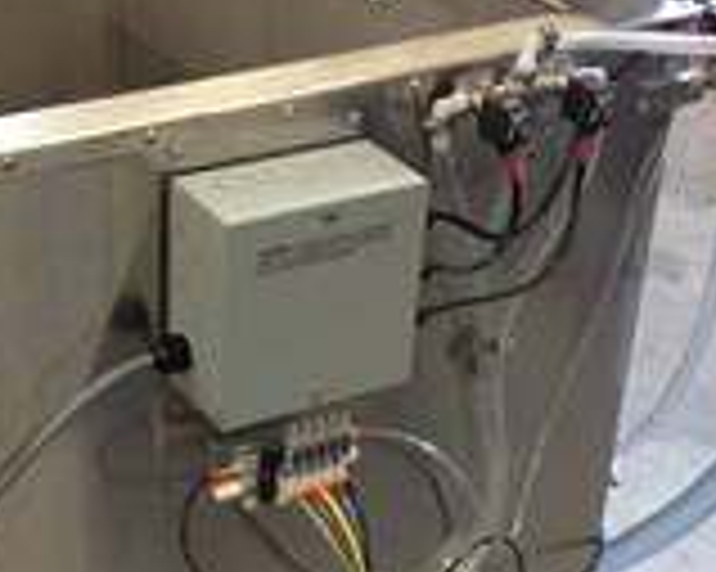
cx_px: 216
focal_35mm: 87
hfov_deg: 21.9
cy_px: 522
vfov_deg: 17.4
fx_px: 1842
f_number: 2.4
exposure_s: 1/20
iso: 100
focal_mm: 4.13
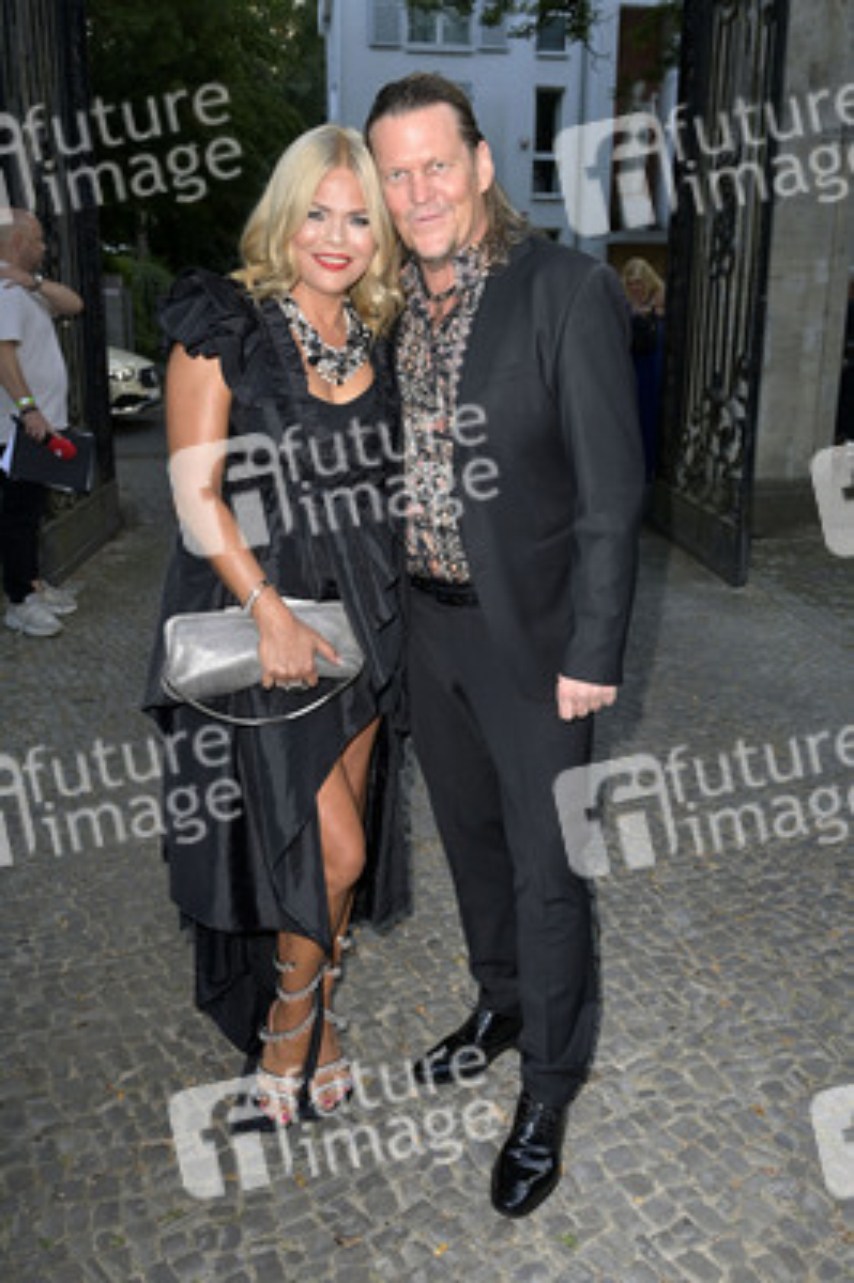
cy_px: 642
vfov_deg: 58.8
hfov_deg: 41.0
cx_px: 427
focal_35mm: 32
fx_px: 1141
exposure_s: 1/200
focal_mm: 32
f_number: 5.6
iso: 1250
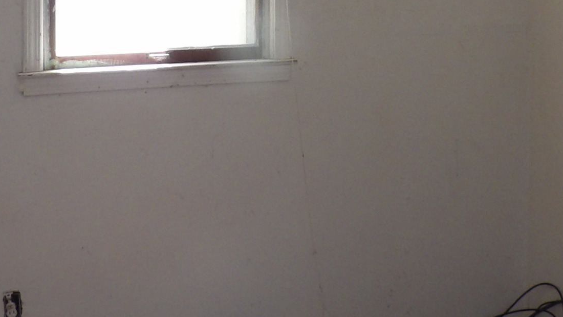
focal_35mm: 73
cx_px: 280
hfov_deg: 29.0
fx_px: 1090
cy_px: -43
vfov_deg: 16.0
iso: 200
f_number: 2.8
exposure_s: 1/33
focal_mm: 4.3
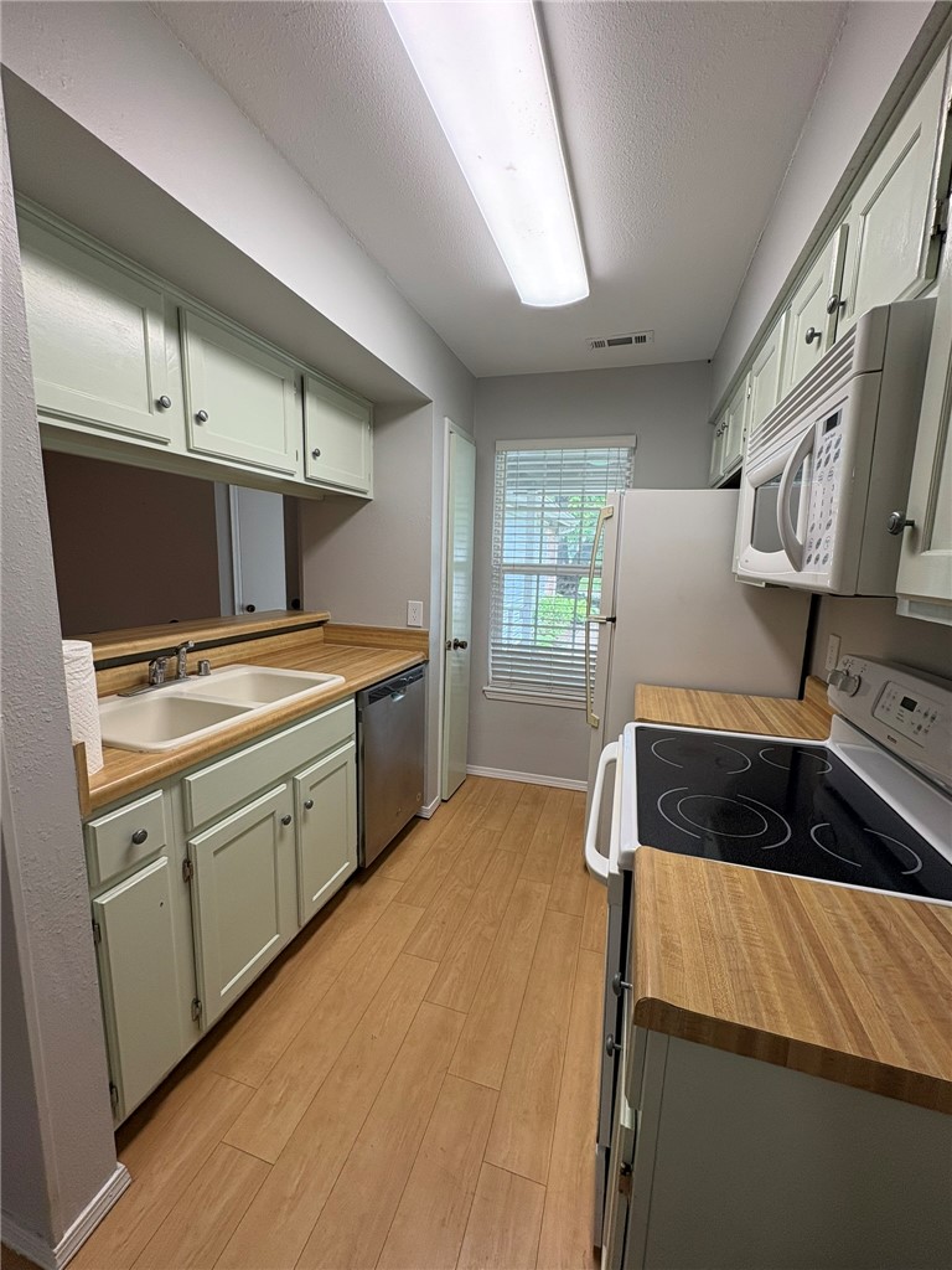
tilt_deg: -8.3
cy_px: 635
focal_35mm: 14
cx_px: 476
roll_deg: -1.3
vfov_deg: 102.1
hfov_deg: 85.7
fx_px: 513
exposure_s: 1/120
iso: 100
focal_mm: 2.22
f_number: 2.2
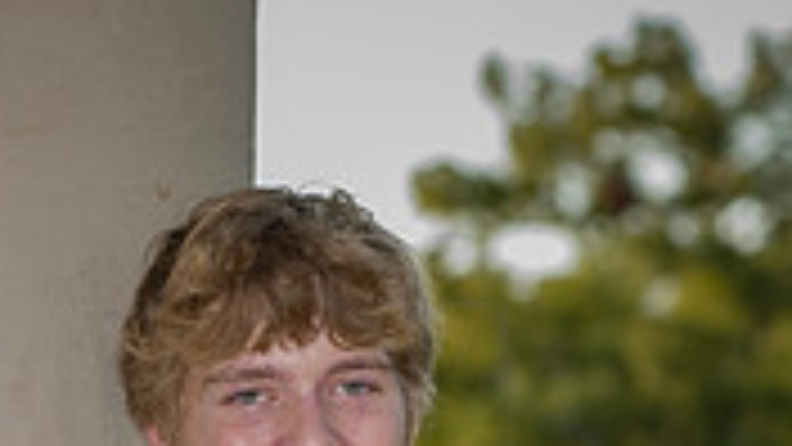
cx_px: 320
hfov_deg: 8.7
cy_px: 815
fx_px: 5187
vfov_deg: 4.9
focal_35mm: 247
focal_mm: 92
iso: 800
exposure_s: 1/640
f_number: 5
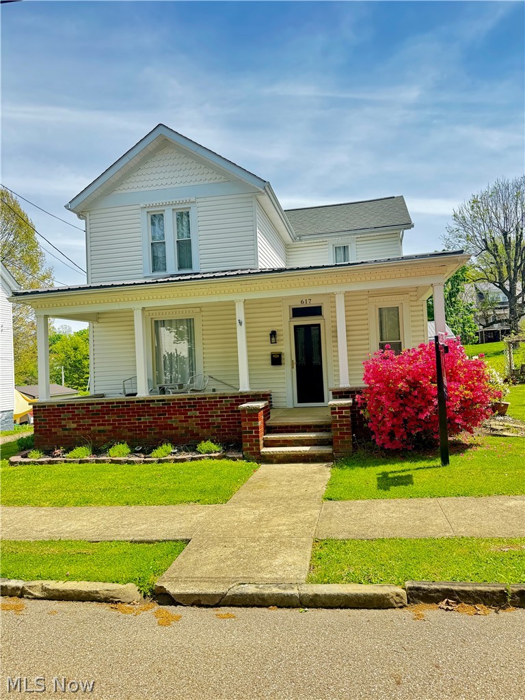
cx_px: 262
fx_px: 485
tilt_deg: +1.2
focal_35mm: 24
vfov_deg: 71.6
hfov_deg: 56.8
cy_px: 350
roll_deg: +4.1
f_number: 1.78
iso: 80
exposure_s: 1/853
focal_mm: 6.76
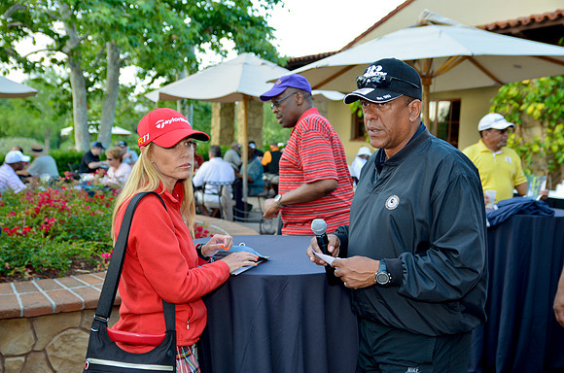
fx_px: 633
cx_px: 282
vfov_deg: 32.9
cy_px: 186
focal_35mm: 40
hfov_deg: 48.0
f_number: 2.8
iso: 200
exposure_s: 1/200
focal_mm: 27
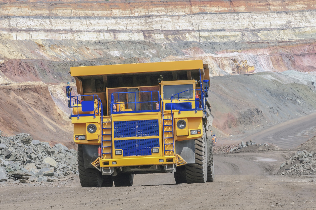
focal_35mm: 138
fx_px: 1210
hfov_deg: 14.9
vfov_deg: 9.9
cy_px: 105
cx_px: 158
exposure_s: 1/250
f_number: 14
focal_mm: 92
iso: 200
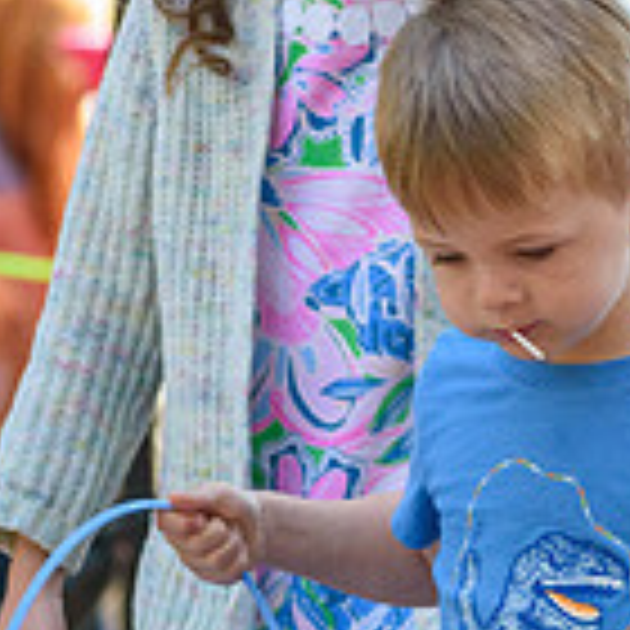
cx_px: 526
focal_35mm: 952
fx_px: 19602
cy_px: 542
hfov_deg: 1.8
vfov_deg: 1.8
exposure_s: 1/640
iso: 800
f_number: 5.3
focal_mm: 180
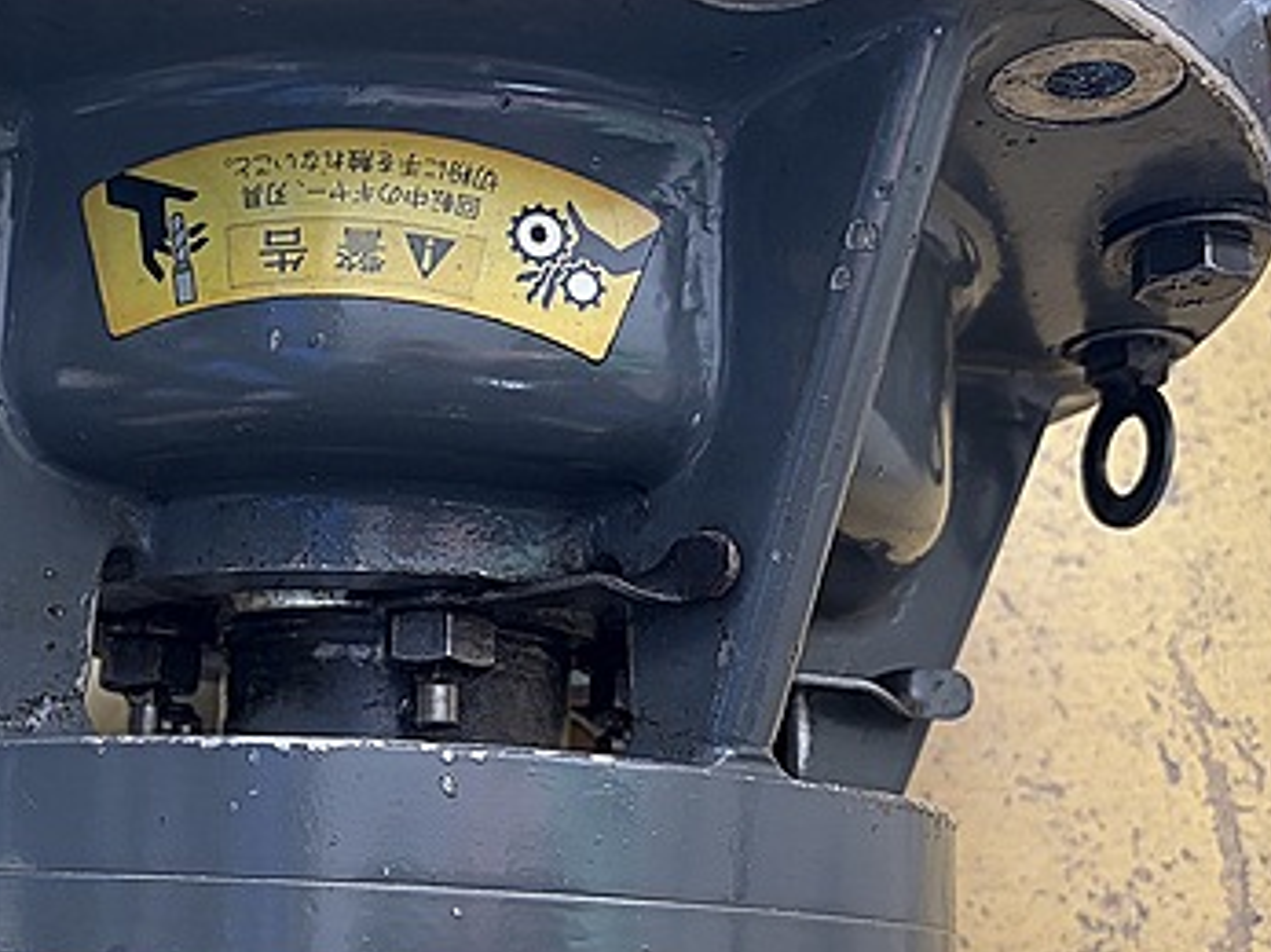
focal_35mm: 48
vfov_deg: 30.2
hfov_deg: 39.0
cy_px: 524
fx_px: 1762
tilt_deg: -52.1
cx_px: 388
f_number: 1.6
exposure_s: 1/60
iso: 160
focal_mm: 5.96
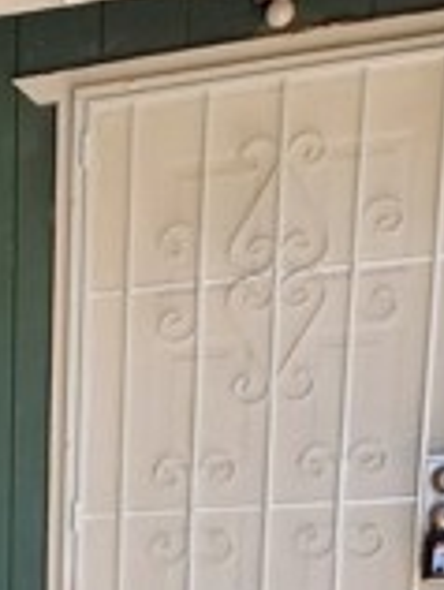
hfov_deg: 13.8
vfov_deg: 18.7
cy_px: 878
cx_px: -403
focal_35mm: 93
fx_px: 1586
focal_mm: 5.4
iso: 32
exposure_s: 1/180
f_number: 1.8
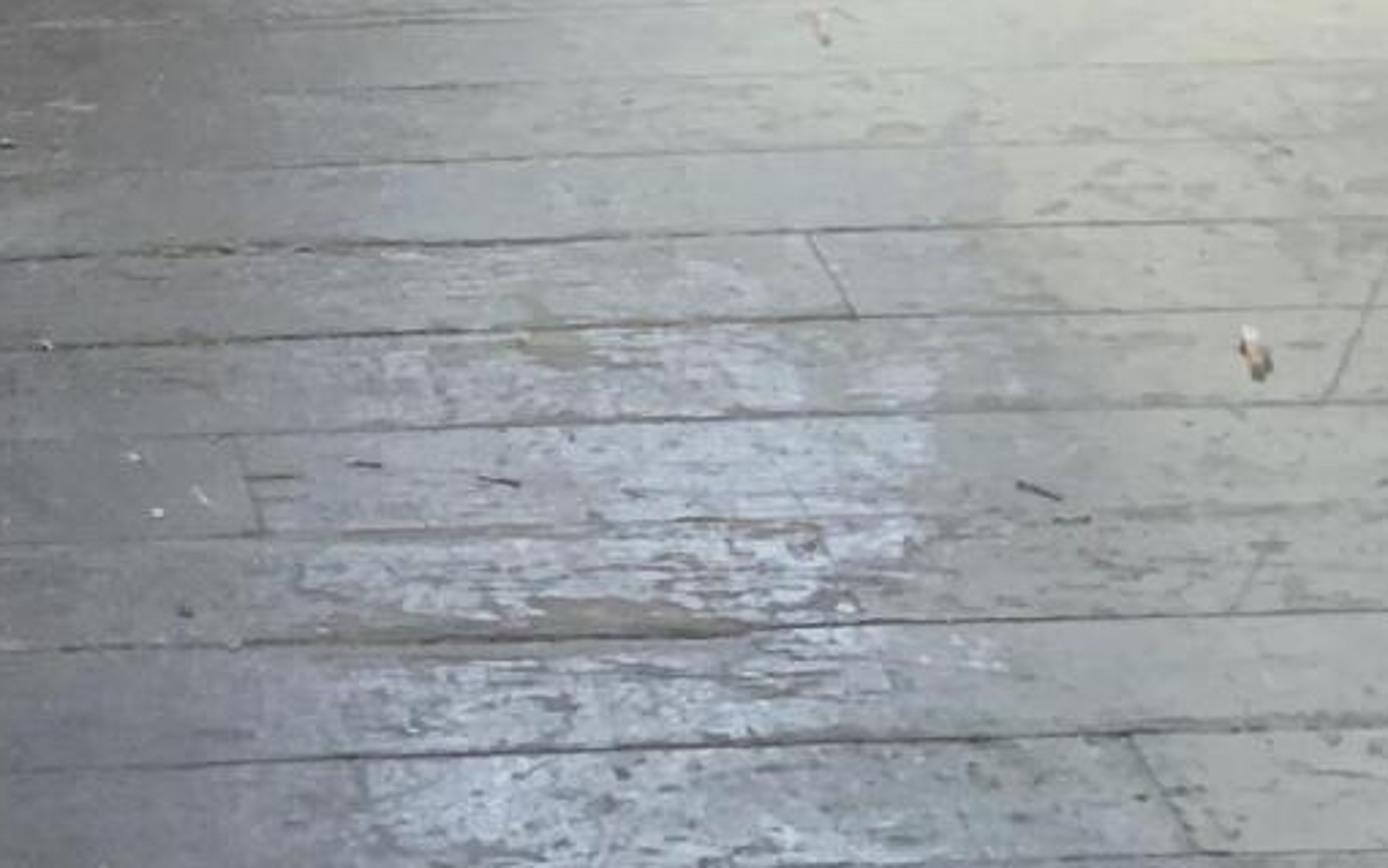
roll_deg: -0.4
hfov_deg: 17.6
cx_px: -604
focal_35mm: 108
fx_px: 4086
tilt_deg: -13.9
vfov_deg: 10.1
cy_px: -1418
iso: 100
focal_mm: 4.25
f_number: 1.8
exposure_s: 1/60
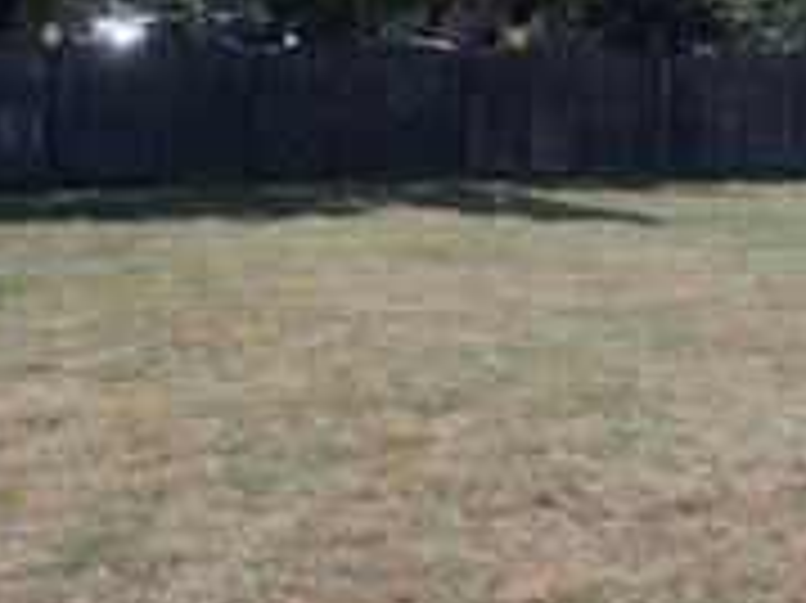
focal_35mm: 70
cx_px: 603
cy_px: 94
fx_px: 1629
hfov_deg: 27.4
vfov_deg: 20.7
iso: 64
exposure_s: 1/500
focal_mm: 5.1
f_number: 3.9
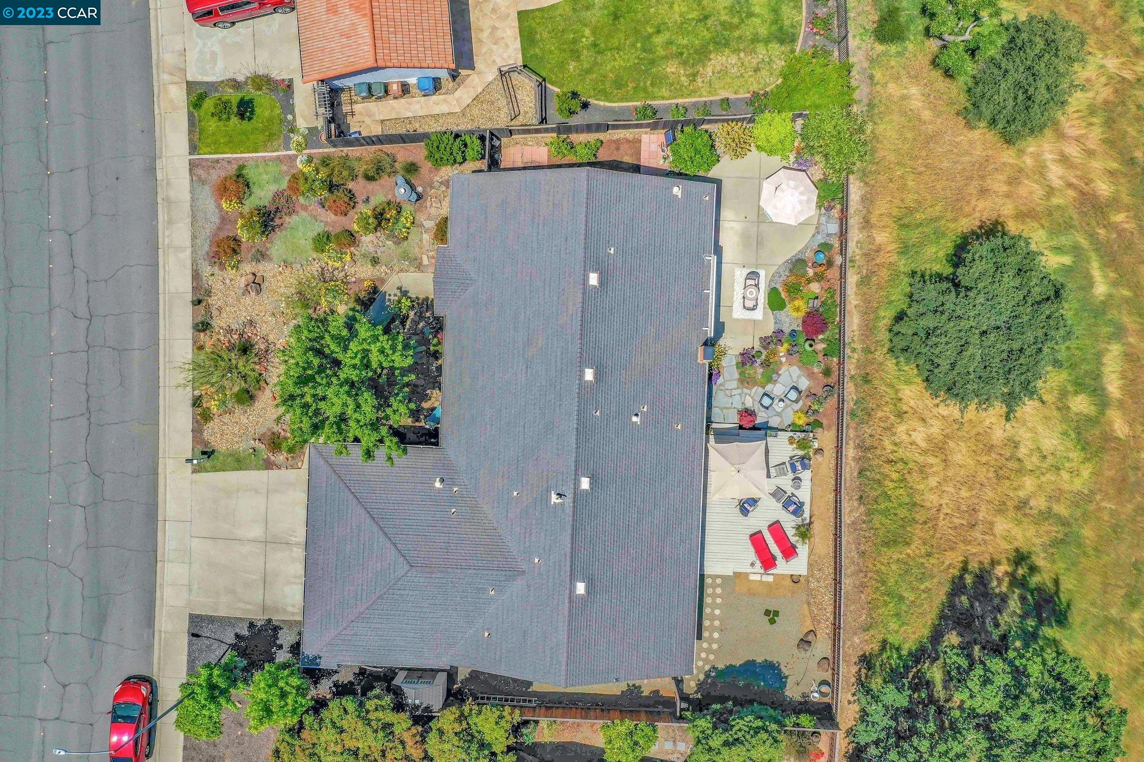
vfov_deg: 46.4
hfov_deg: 65.5
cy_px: 381
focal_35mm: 28
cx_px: 572
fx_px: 890
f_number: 5.6
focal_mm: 10.26
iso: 100
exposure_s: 1/640
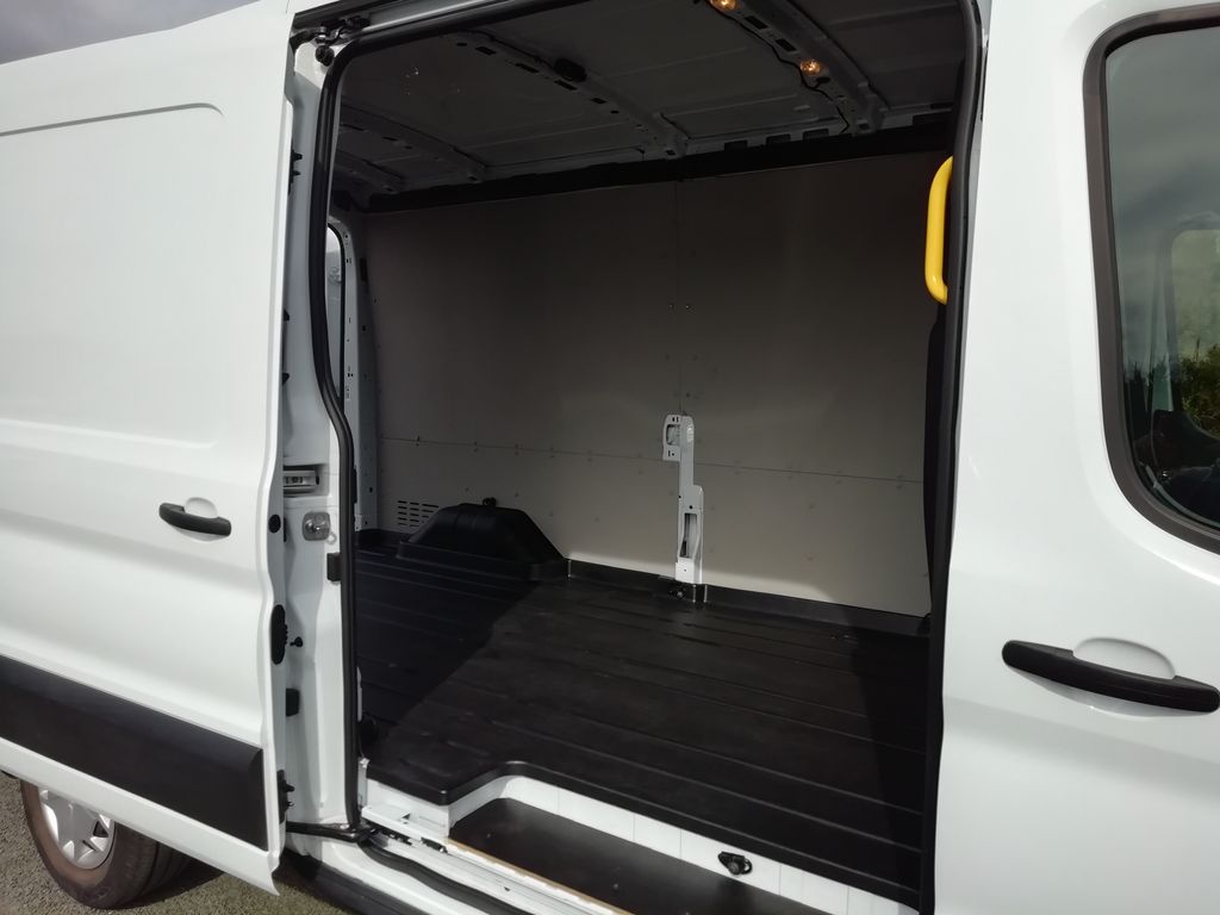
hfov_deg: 67.3
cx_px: 610
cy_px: 458
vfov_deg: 53.1
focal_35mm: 26
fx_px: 916
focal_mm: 3.21
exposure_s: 1/917
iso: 50
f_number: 2.2
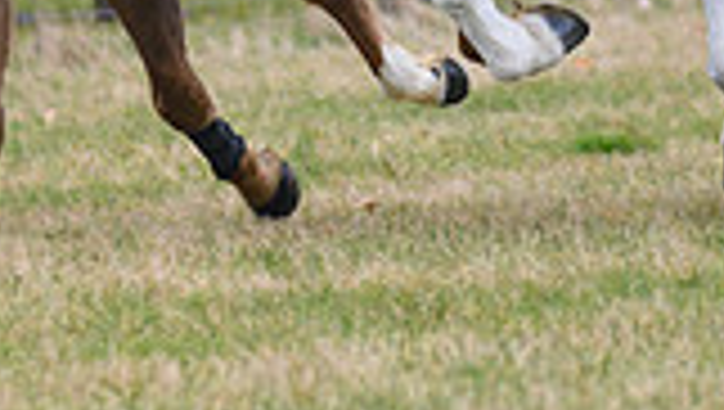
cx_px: 193
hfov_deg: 3.0
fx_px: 13608
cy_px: -321
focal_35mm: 708
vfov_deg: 1.7
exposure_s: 1/800
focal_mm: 145
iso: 800
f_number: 4
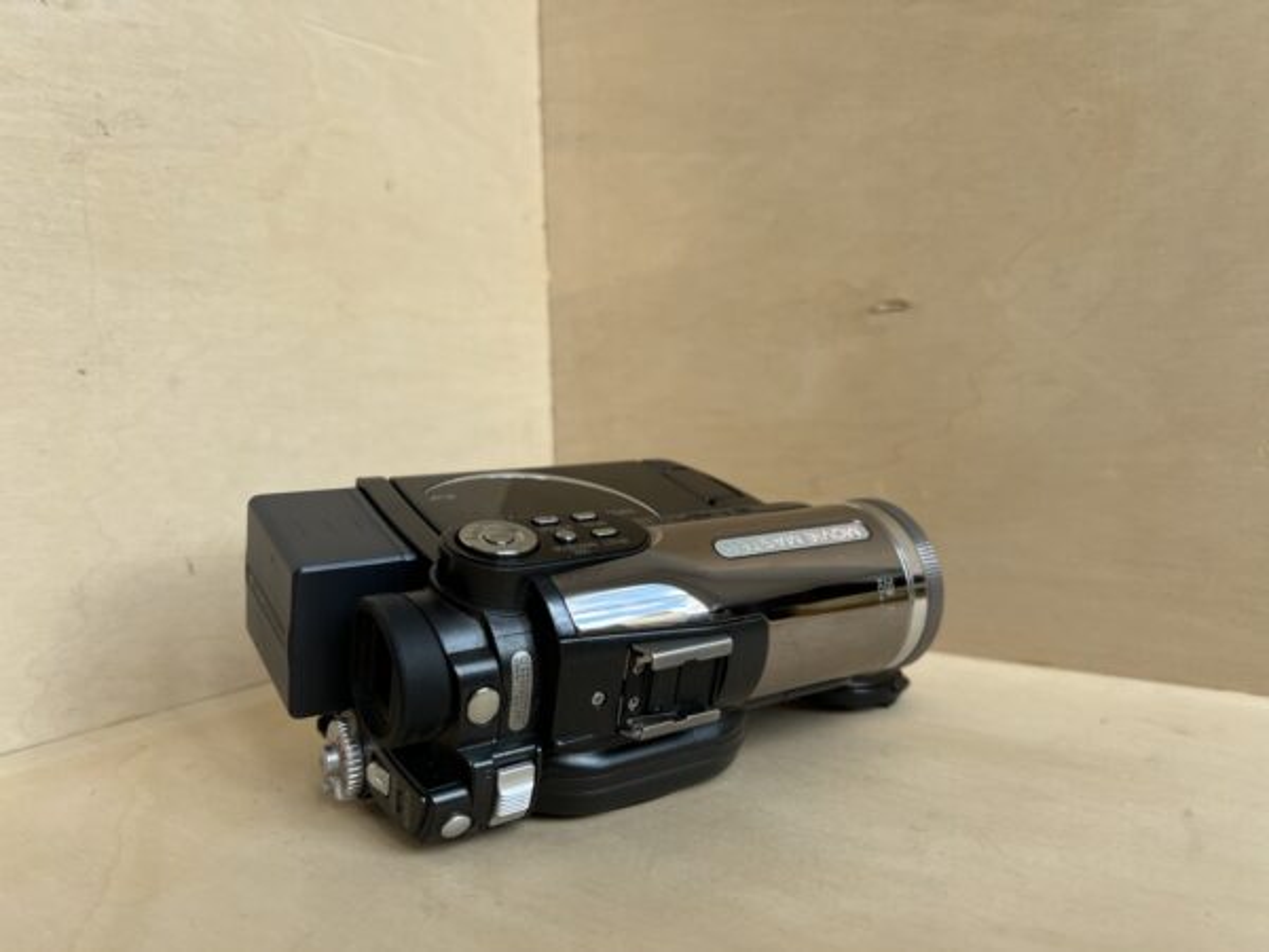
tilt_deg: -4.0
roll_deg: +2.3
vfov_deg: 53.1
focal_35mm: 26
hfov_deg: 67.3
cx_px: 634
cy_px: 476
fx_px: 953
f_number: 1.5
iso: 50
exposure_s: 1/588
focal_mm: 5.7
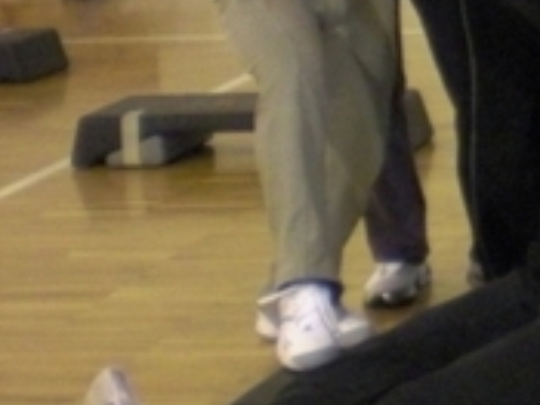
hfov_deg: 11.5
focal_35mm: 154
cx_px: 1088
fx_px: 2401
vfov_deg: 9.4
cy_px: -147
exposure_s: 1/37.1
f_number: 3.1
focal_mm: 6.3
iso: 400
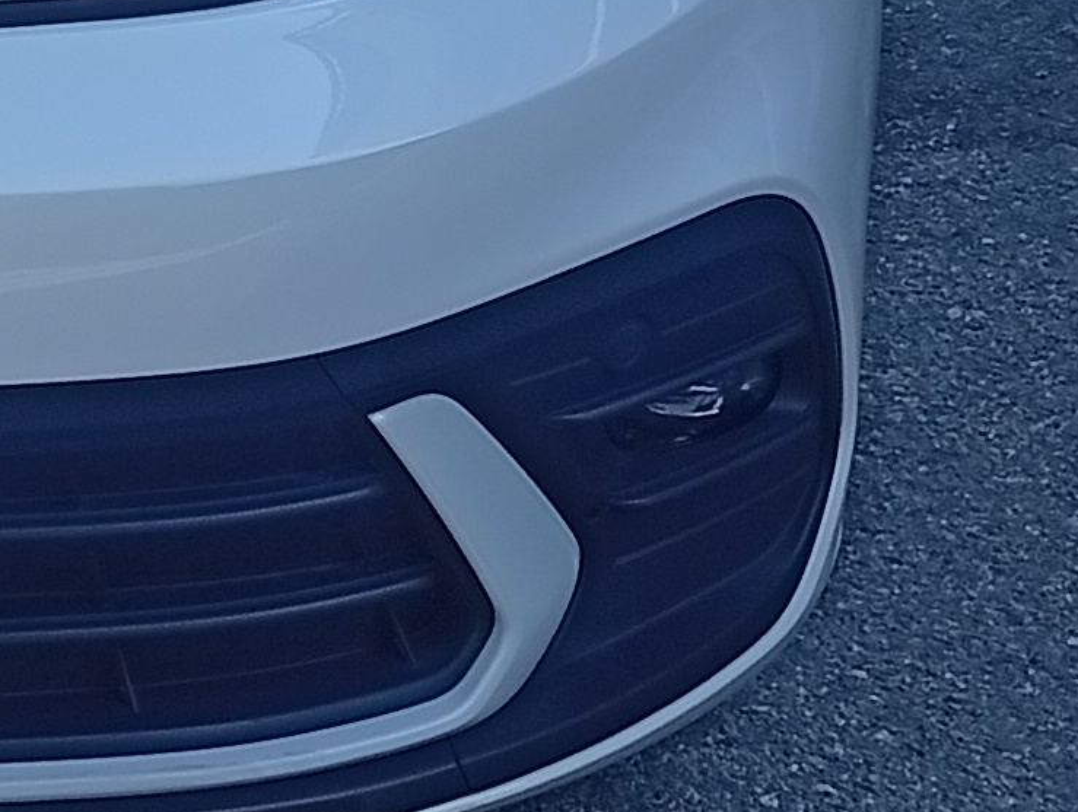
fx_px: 4648
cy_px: -437
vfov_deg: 9.7
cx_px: -957
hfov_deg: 12.0
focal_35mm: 149
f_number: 1.8
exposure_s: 1/334
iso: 50
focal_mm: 3.98
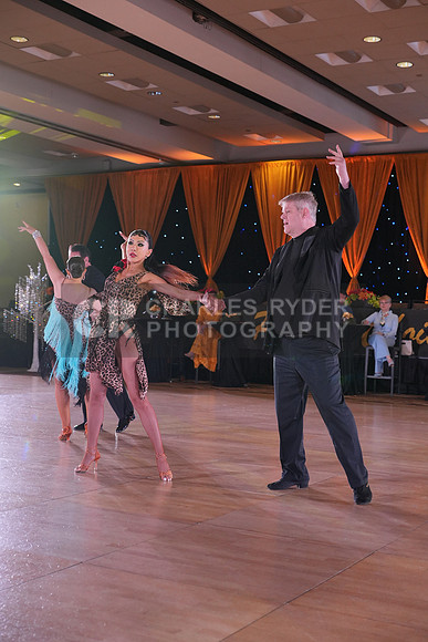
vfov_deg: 39.6
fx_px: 891
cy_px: 321
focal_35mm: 50
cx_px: 214
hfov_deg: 27.0
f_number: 4
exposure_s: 1/400
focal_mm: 50
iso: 1600
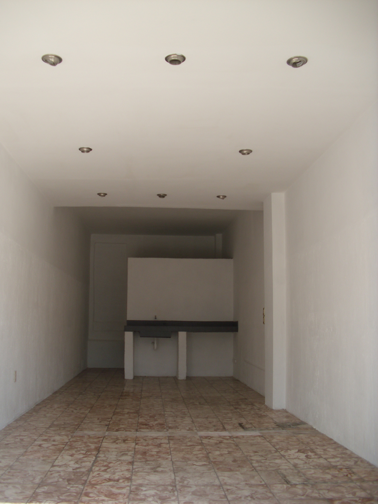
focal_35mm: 36
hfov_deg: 39.7
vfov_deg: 51.4
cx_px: 189
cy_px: 252
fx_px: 524
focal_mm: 6.3
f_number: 3.1
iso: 80
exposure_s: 1/400
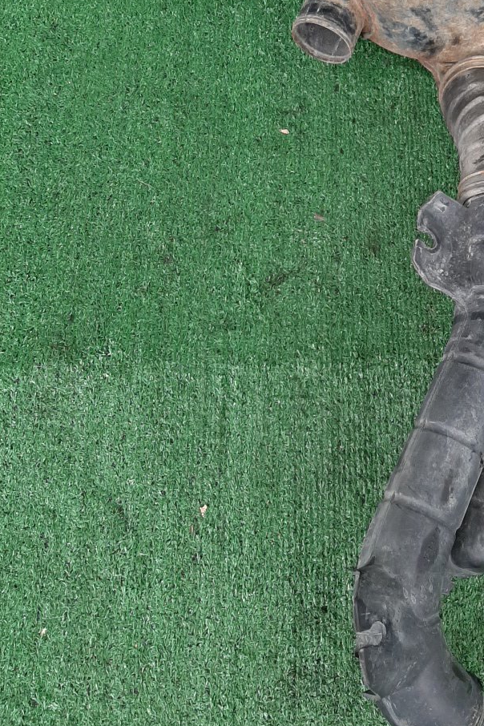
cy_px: 248
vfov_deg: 44.8
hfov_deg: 29.9
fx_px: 867
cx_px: 430
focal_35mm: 43
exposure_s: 1/50
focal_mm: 3.93
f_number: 1.7
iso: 99
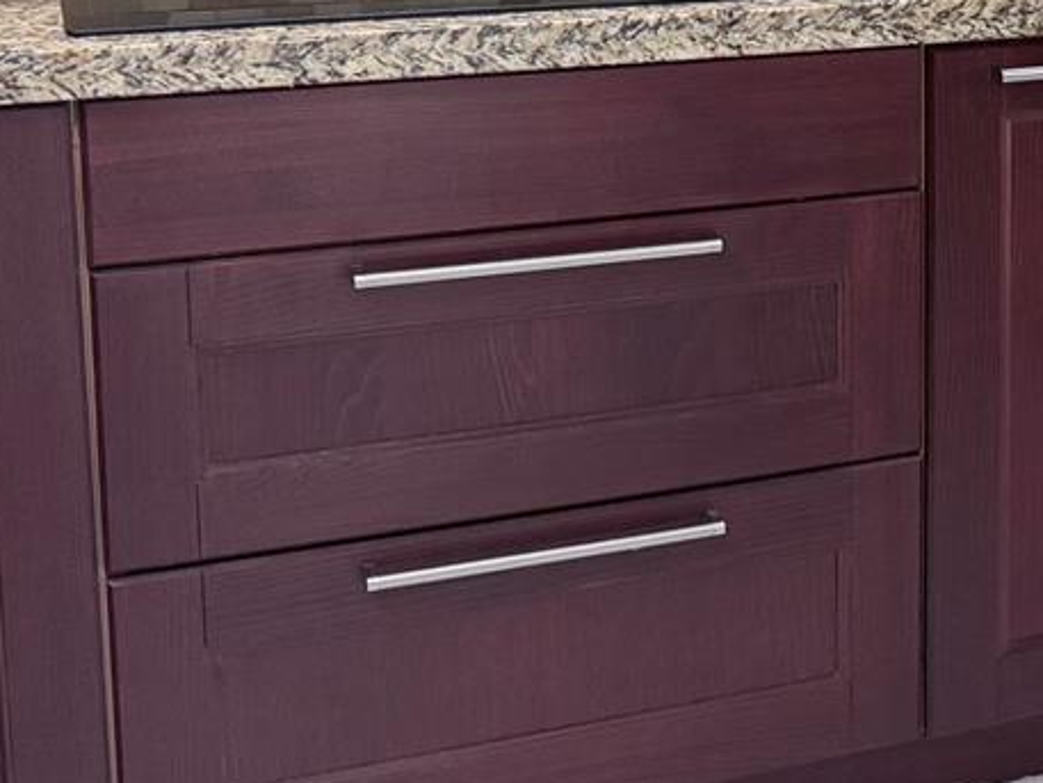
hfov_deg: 20.1
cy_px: -27
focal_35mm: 84
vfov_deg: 17.1
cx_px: 1554
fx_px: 2532
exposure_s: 1/120
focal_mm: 6.76
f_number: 1.78
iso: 200
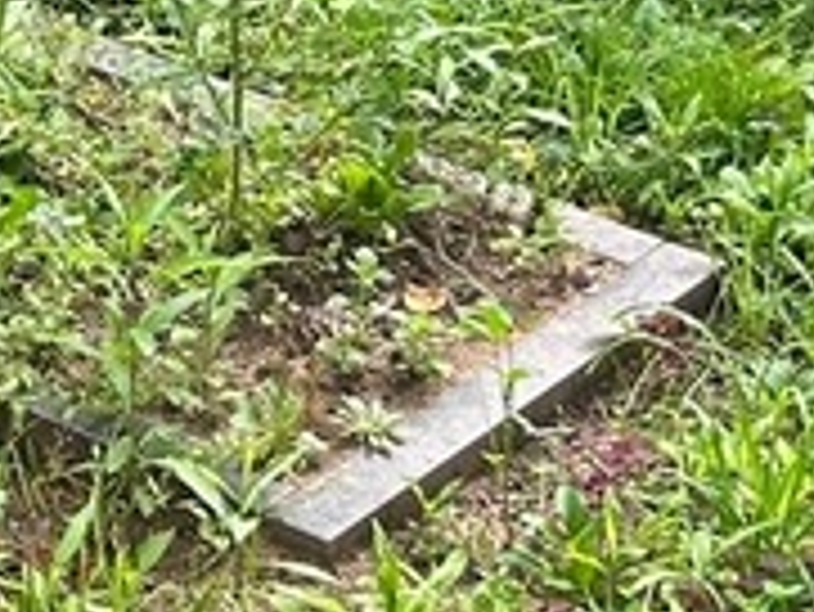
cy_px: 288
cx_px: -94
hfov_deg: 13.2
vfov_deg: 10.1
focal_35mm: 147
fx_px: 3459
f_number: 1.5
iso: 50
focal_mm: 5.7
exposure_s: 1/572
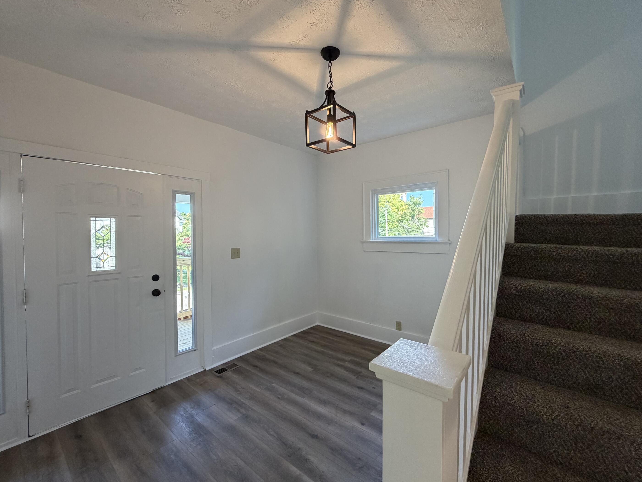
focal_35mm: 15
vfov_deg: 81.7
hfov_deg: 98.2
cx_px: 322
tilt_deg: -1.6
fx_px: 278
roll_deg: +1.0
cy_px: 241
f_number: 2.2
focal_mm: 2.22
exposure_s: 1/120
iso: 250
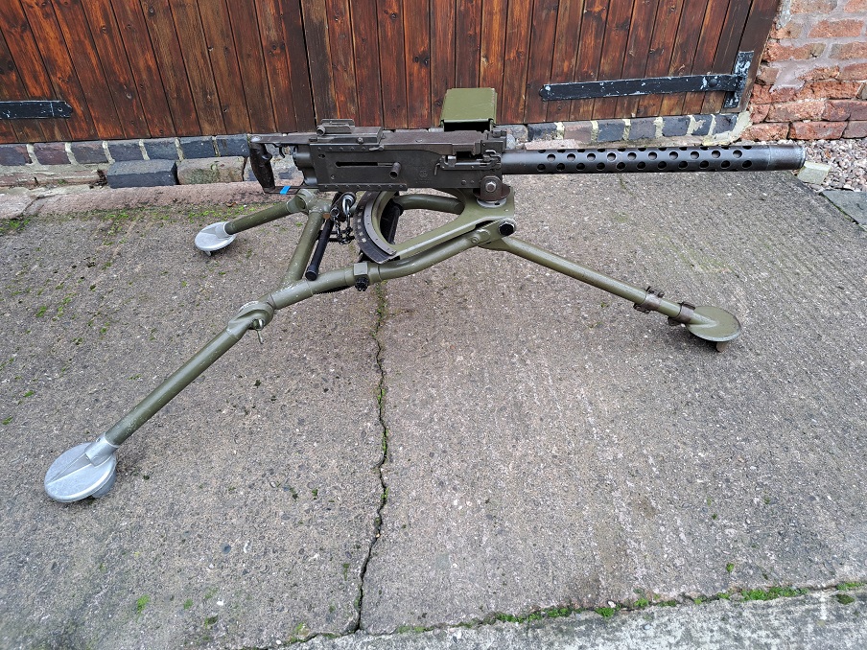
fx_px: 601
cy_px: 325
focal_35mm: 24
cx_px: 434
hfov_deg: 71.6
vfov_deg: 56.8
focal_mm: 5.23
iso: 50
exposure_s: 1/50
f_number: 1.8
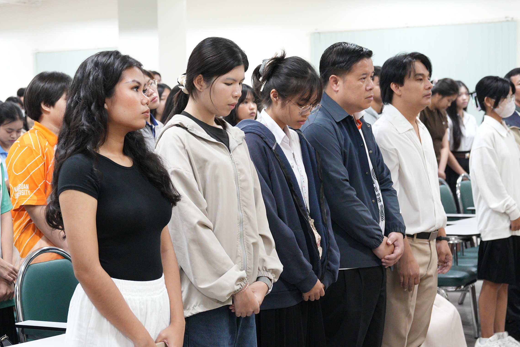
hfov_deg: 29.2
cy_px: 150
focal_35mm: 68
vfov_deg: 20.0
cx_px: 137
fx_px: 982
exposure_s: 1/100
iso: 5000
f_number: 4
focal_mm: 44
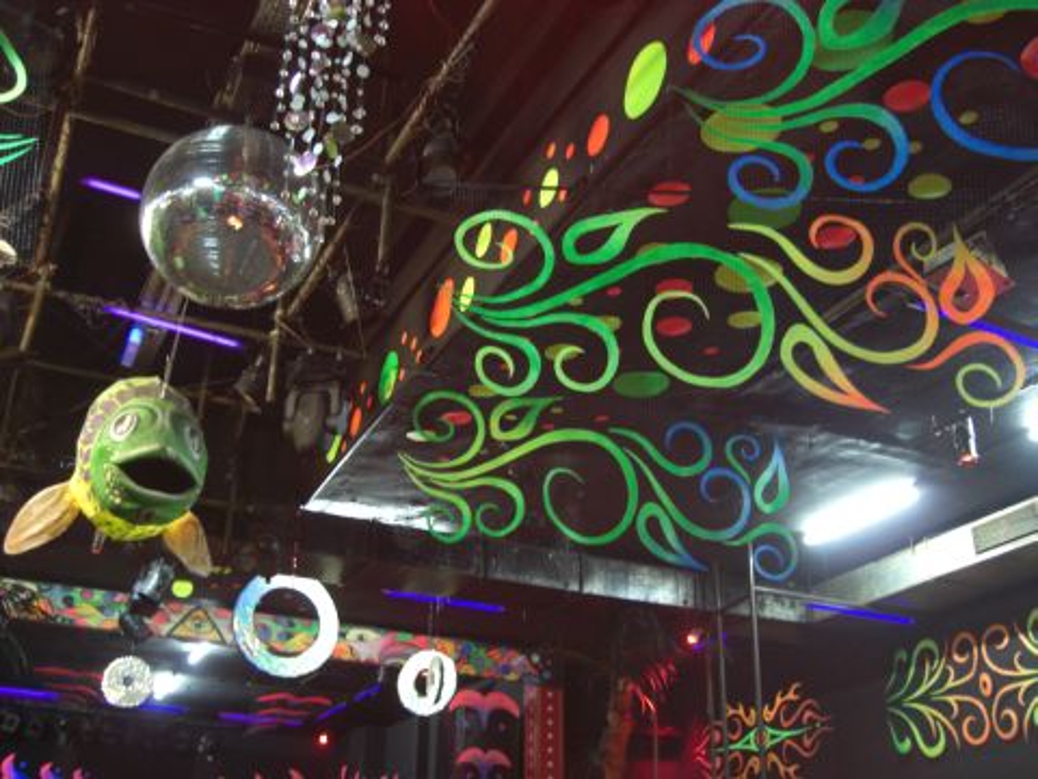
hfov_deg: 49.0
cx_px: 519
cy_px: 390
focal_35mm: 38
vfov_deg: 37.7
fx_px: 1139
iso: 200
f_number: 2.8
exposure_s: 1/2
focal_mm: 7.9
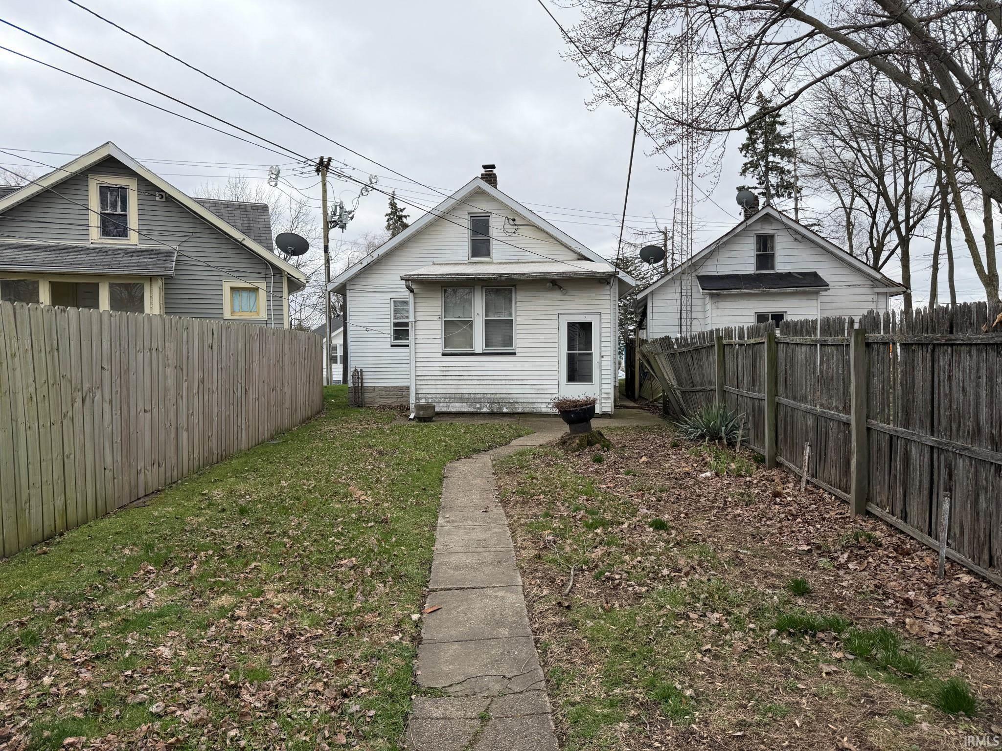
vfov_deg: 56.8
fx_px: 695
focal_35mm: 24
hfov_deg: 71.6
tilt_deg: -1.2
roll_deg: +0.3
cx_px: 501
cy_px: 376
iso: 80
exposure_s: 1/2299
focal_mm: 6.76
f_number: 1.78
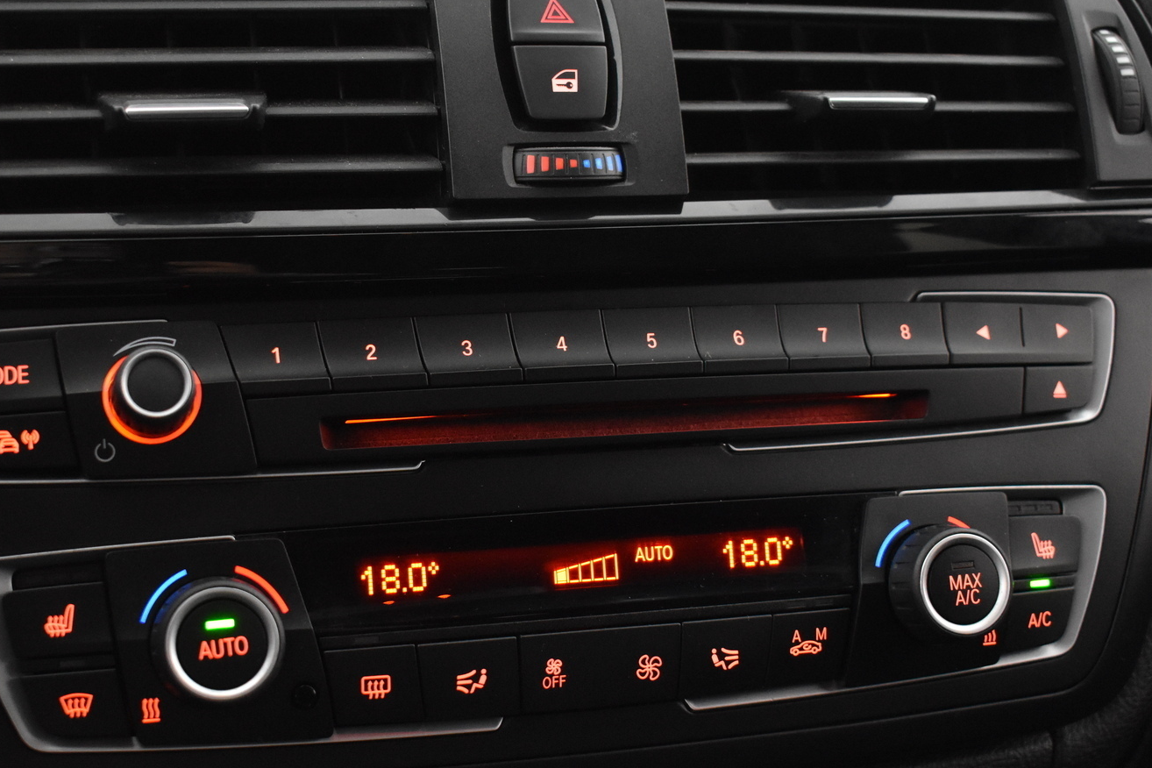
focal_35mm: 54
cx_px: 487
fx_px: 1716
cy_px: 449
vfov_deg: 25.2
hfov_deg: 37.0
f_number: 4.2
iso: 3200
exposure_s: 1/20
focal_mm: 29
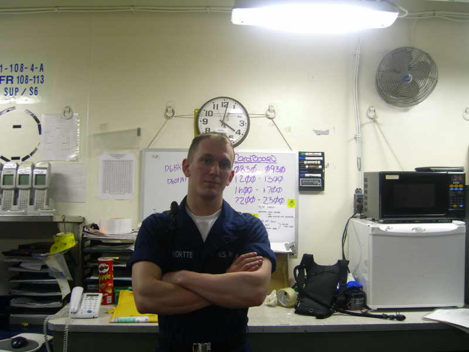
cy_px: 176
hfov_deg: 49.0
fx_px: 515
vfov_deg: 37.7
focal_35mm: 38
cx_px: 234
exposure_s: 1/10
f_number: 2.8
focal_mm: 7.9
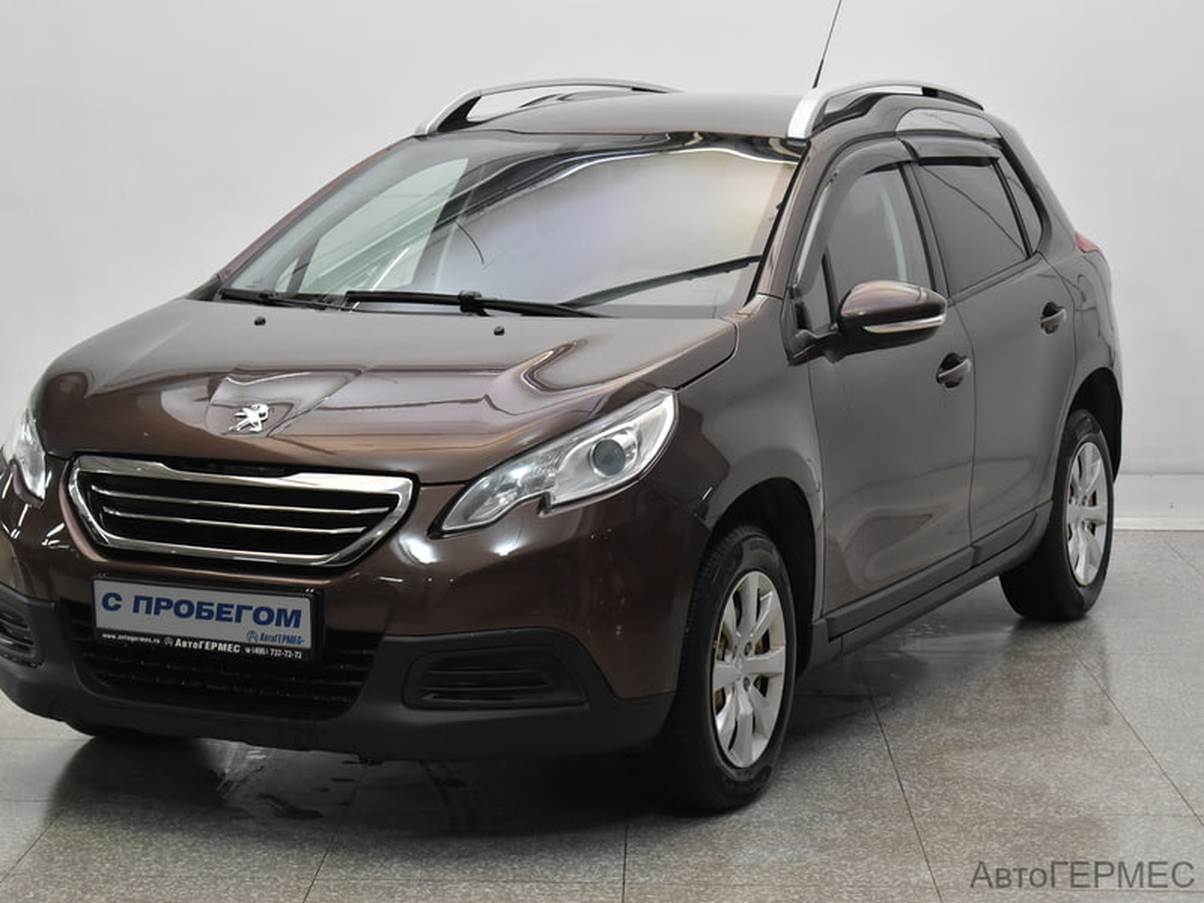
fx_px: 2713
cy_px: 452
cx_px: 533
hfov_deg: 25.0
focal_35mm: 78
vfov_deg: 18.9
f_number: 5.3
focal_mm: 48
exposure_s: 1/60
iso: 1250
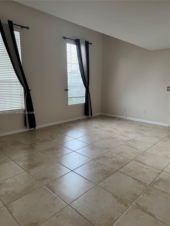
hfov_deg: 56.8
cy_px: 113
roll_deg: -0.3
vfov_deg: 71.6
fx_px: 157
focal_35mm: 24
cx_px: 85
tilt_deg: -10.7
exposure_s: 1/120
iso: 125
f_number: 1.78
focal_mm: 6.76
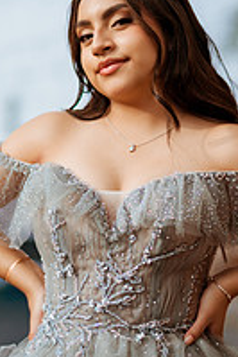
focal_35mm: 131
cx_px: 120
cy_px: 176
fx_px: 1297
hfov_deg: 10.5
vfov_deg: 15.6
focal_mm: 58
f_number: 1.4
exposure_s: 1/4000
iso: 100
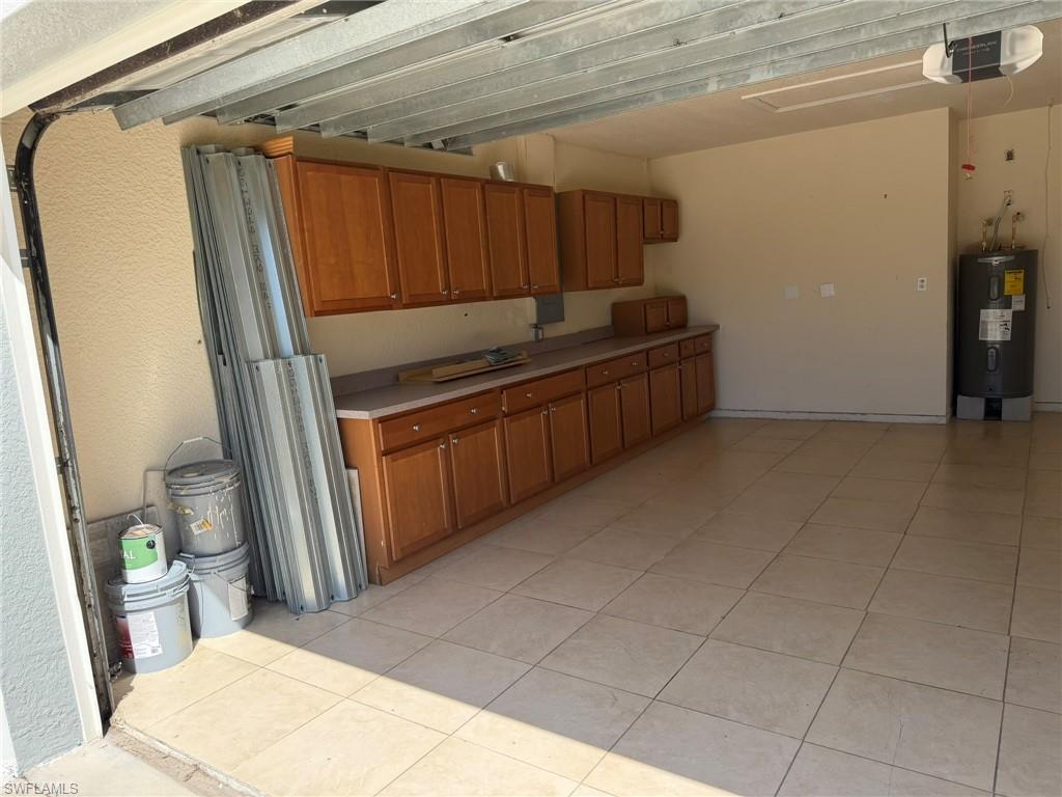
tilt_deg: -8.0
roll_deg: +4.3
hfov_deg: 71.6
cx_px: 531
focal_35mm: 24
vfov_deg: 56.8
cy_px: 398
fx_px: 736
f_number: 1.78
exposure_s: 1/2169
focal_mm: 6.76
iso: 100
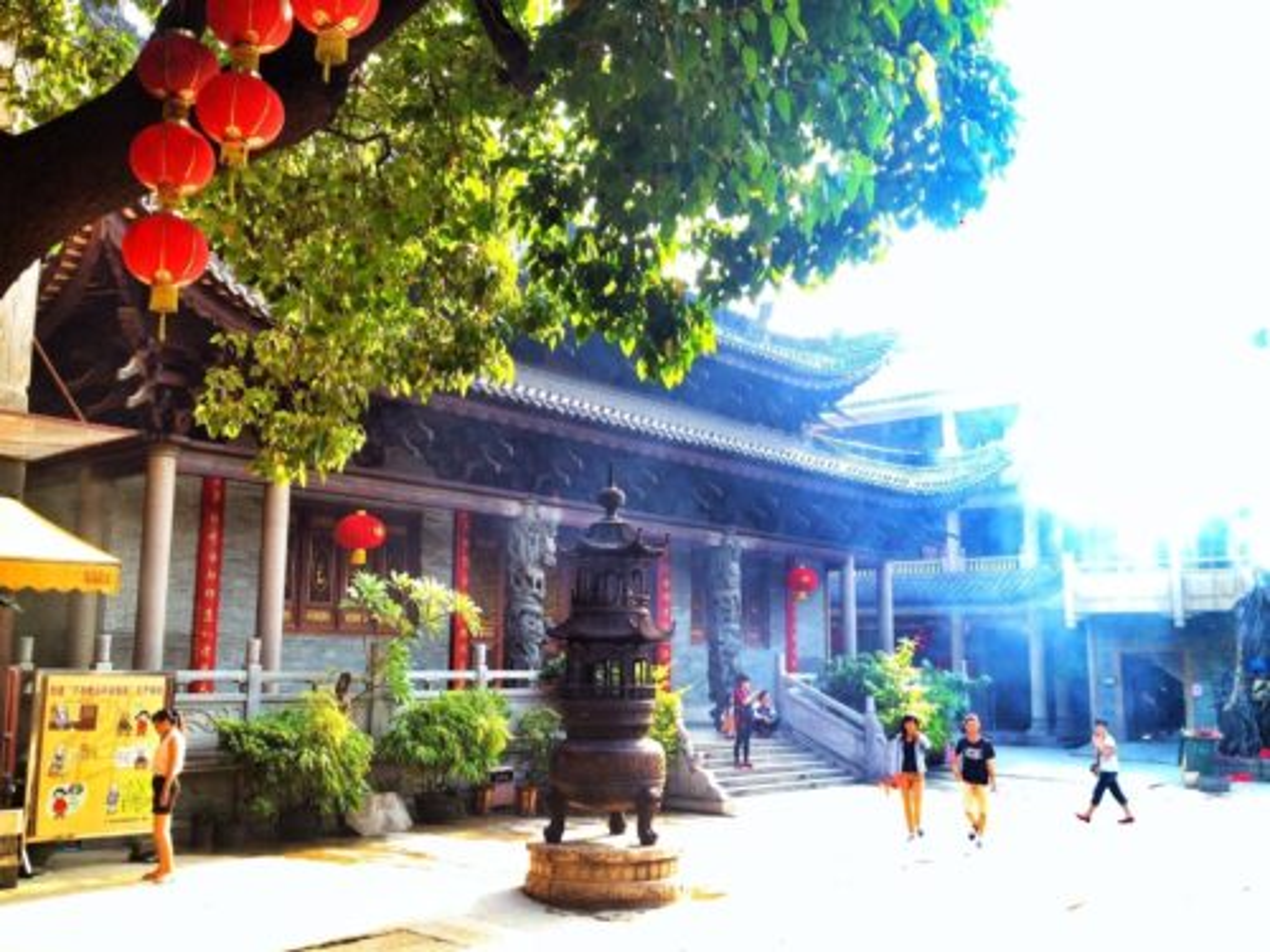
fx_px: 1284
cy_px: 476
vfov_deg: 40.7
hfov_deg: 52.6
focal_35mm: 35
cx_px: 635
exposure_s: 1/129
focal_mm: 4.28
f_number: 2.4
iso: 50
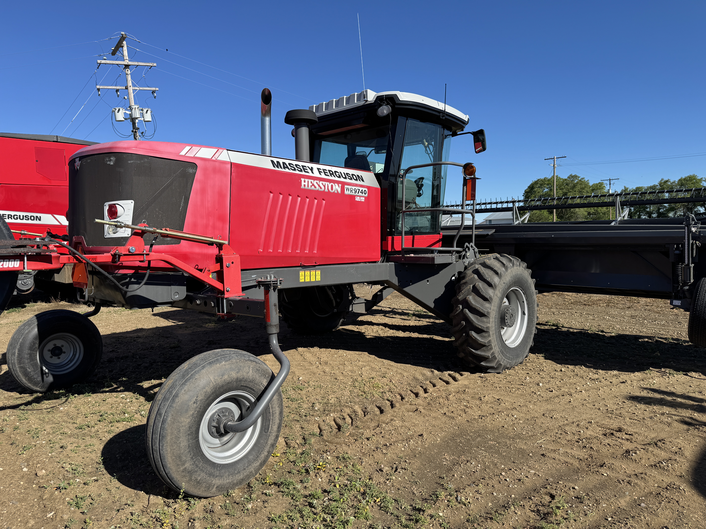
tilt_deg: -2.7
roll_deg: +1.8
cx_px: 353
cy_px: 264
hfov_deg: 71.6
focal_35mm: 24
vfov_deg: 56.8
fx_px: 489
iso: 80
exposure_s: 1/3597
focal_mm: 6.76
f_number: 1.78
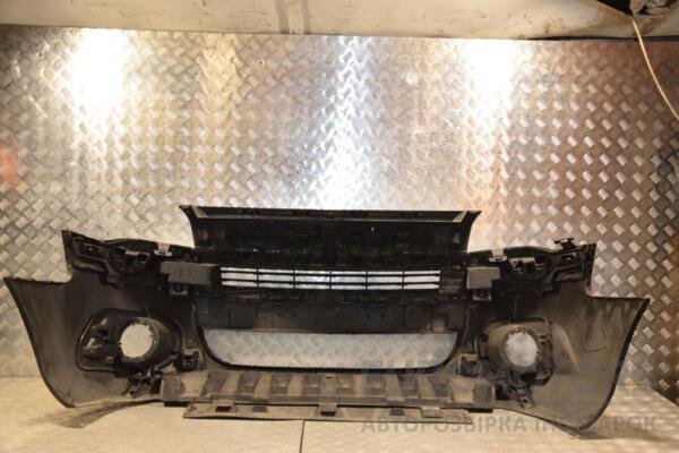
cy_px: 226
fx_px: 736
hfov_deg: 49.6
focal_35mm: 39
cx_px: 340
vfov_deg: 34.2
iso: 800
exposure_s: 1/160
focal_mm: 26
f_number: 5
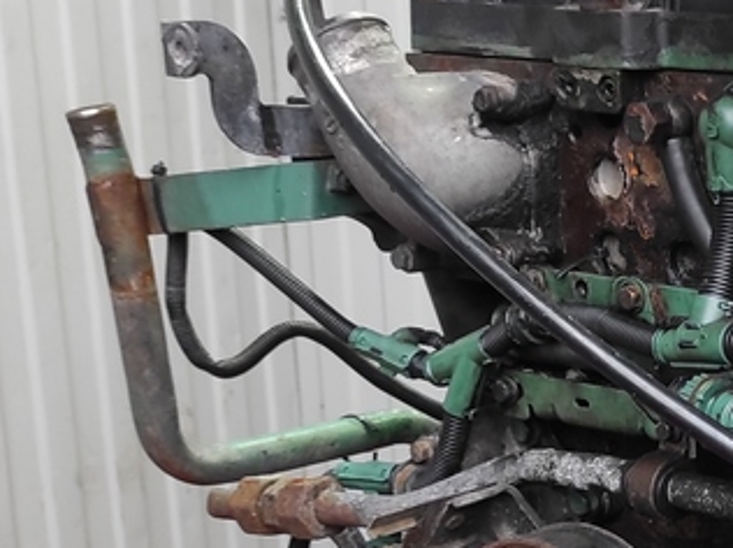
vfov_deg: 15.3
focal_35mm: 95
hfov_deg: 18.7
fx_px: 2009
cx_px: 1037
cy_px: 495
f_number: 1.89
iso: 263
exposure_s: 1/50
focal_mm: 5.43
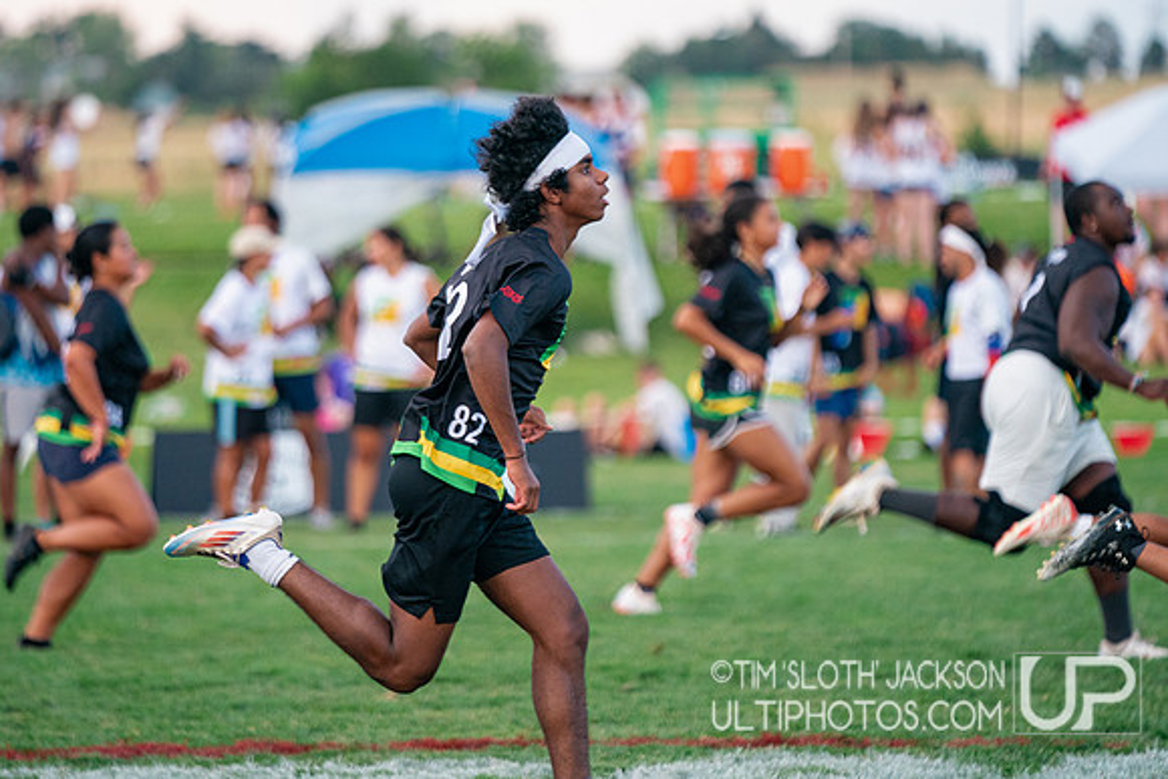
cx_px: 535
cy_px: 318
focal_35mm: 236
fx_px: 7673
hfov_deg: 8.7
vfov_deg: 5.8
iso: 1600
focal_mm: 200
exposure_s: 1/2500
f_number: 2.8
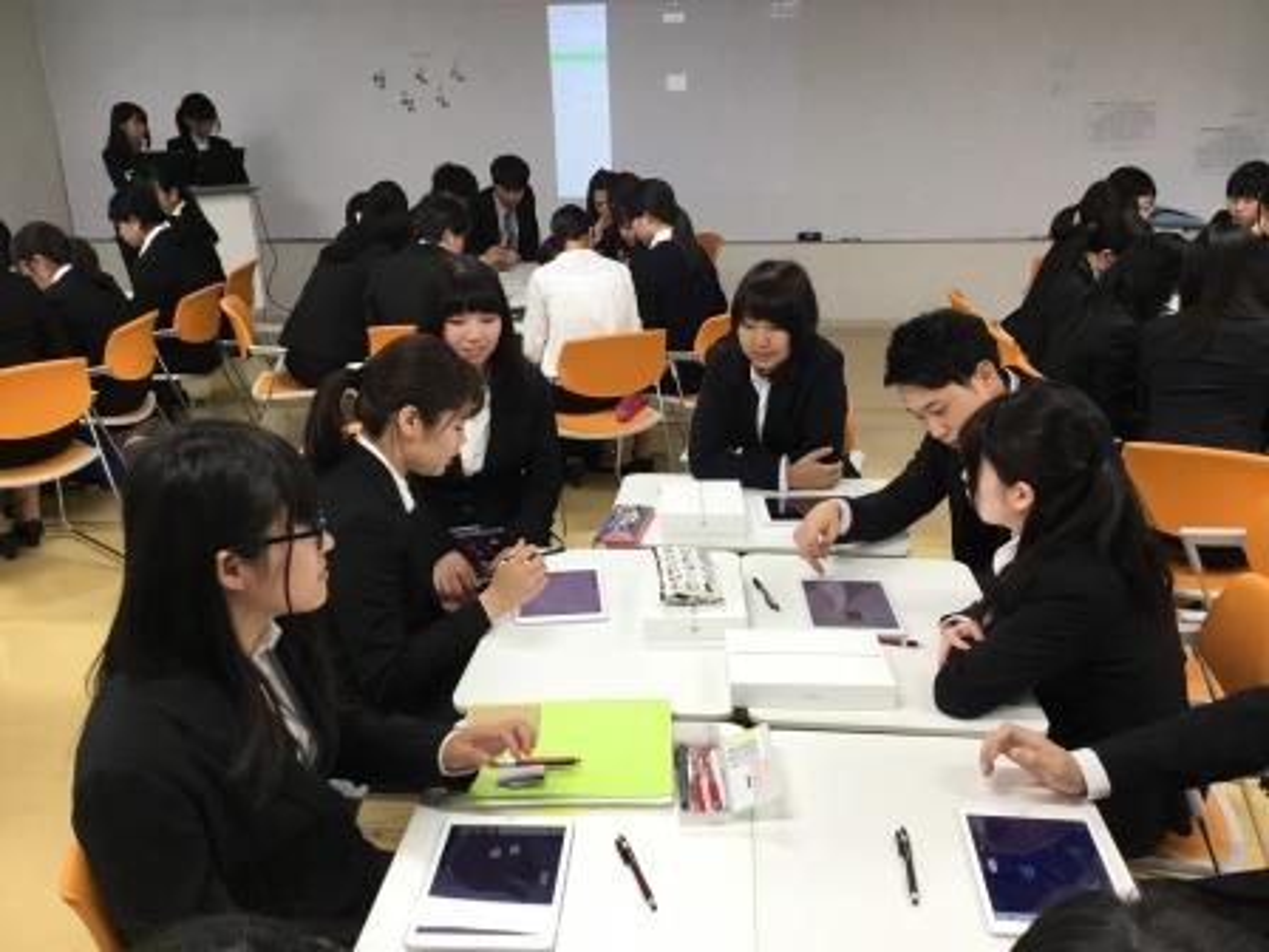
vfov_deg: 45.4
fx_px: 1136
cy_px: 476
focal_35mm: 31
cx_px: 634
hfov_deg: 58.4
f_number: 2.4
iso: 50
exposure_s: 1/30
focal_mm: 3.3
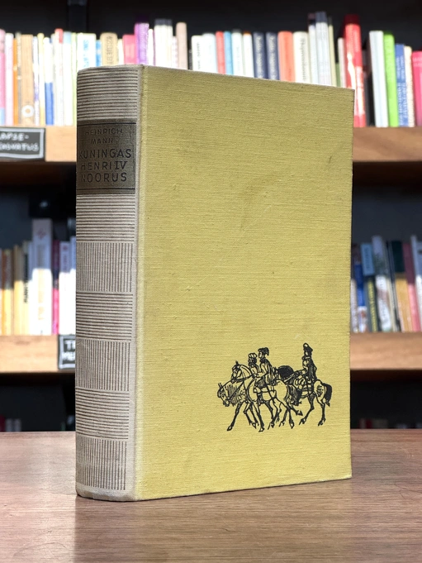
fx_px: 1251
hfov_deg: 19.1
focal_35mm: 77
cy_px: 282
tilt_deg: +0.2
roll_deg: -0.3
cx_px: 211
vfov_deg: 25.3
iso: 250
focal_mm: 9
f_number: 2.8
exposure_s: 1/84
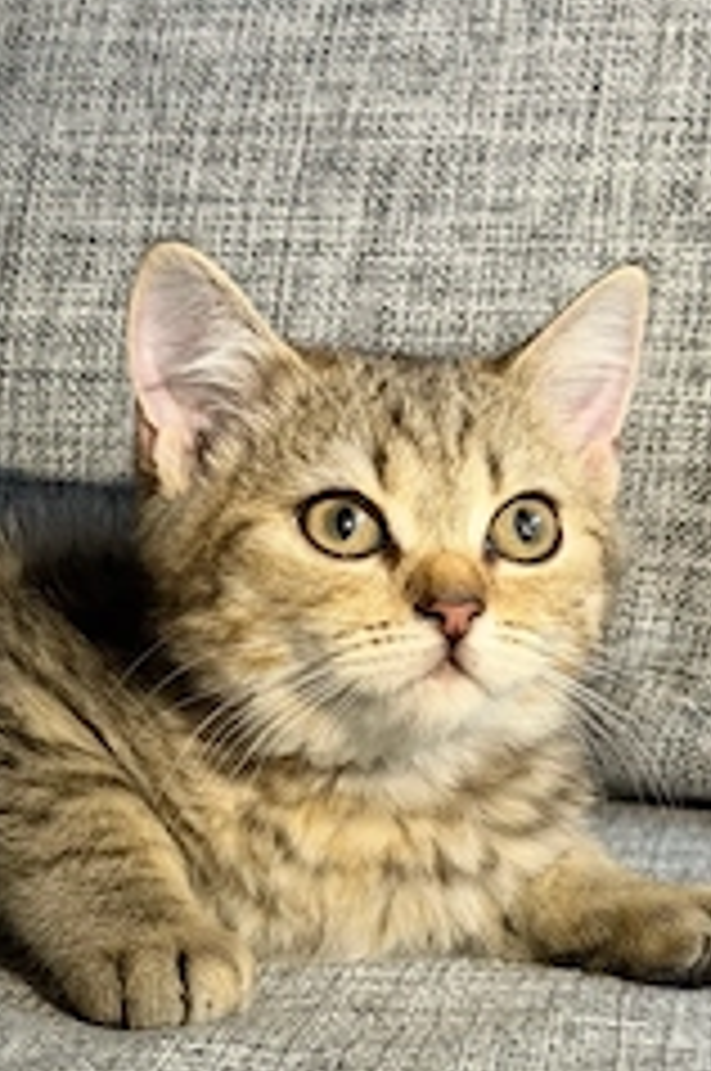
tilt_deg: -16.5
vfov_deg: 24.0
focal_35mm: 84
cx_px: 324
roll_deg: -1.0
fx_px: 2496
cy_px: 756
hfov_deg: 16.2
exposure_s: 1/40
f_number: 1.78
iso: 400
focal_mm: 6.76
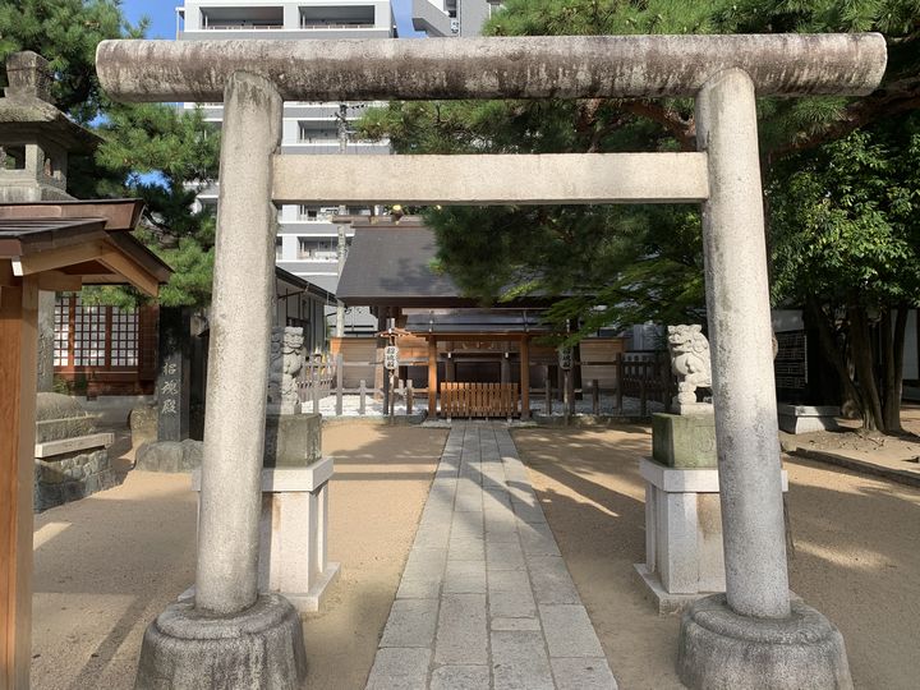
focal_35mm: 26
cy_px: 345
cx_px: 460
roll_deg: +0.0
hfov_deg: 67.3
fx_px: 691
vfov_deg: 53.1
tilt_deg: +2.9
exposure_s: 1/981
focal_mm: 4.25
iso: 25
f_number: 1.8
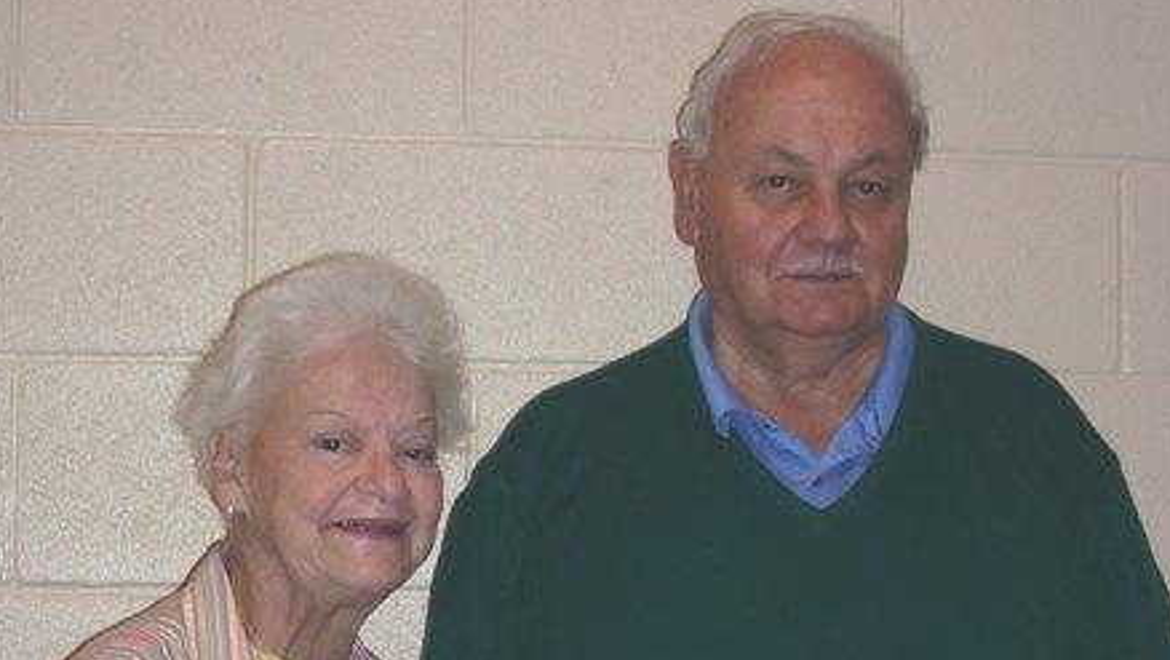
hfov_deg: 35.4
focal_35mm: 59
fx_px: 1832
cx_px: 585
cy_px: 387
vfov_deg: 20.4
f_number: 3.5
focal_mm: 8.8
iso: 50
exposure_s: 1/60.1
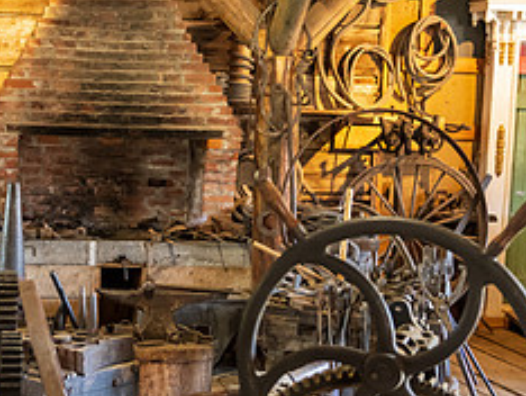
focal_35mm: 69
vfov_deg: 21.3
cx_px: 99
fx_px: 1050
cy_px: 231
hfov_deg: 27.5
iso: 4000
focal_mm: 29
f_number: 2.8
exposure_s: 1/50
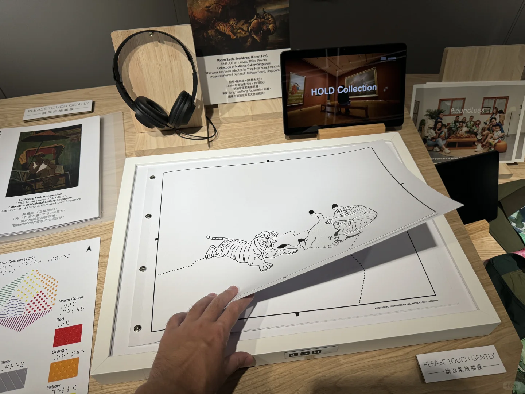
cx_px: 262
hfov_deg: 71.6
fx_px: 364
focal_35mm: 24
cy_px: 197
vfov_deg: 56.8
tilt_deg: -49.4
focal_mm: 6.86
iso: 100
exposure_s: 1/685
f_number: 1.78
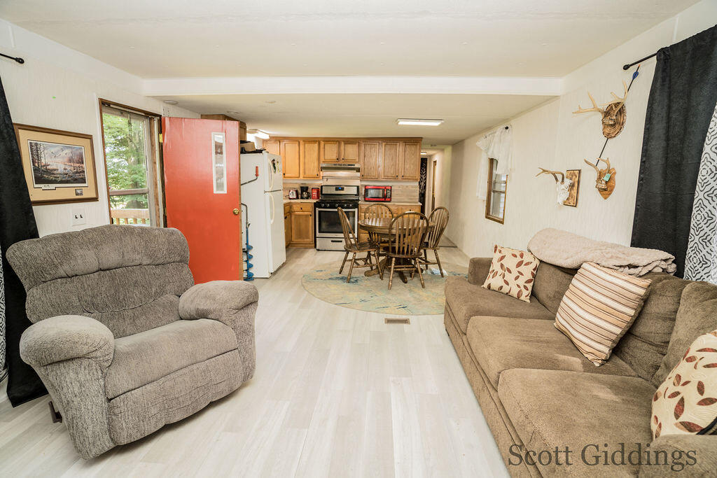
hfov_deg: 93.3
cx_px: 358
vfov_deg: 70.5
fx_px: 339
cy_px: 239
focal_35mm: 17
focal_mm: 17
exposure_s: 1/80
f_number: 3.5
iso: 500
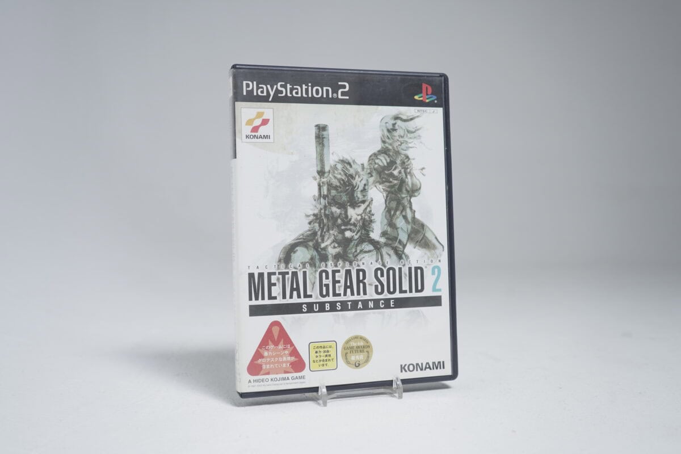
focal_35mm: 36
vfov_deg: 36.9
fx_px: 681
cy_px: 227
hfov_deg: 53.1
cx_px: 340
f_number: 5.6
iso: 640
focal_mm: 36
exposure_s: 1/30
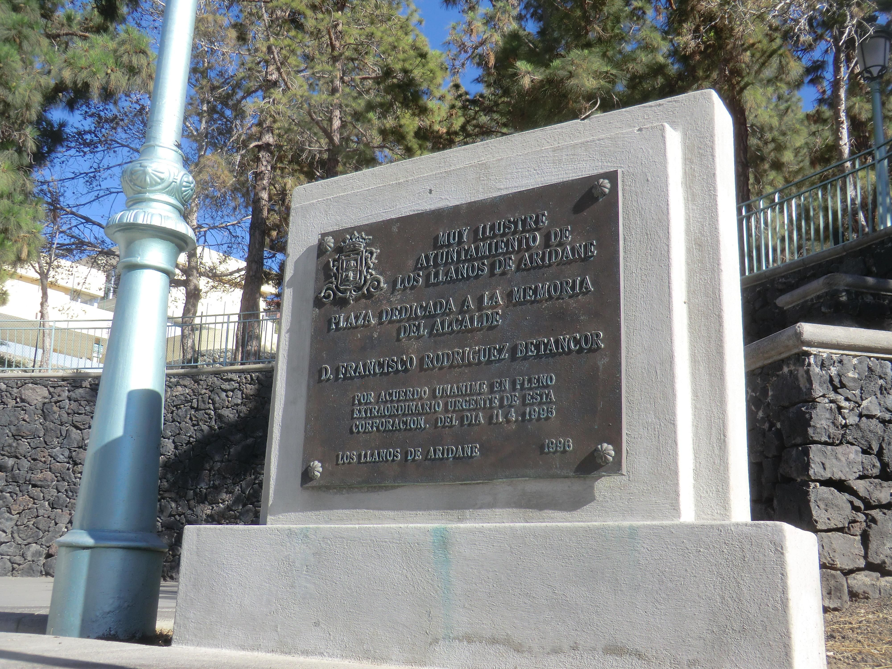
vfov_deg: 41.8
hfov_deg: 54.0
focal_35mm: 34
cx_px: 446
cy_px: 334
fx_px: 876
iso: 64
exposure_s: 1/400
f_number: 3.6
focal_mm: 6.1
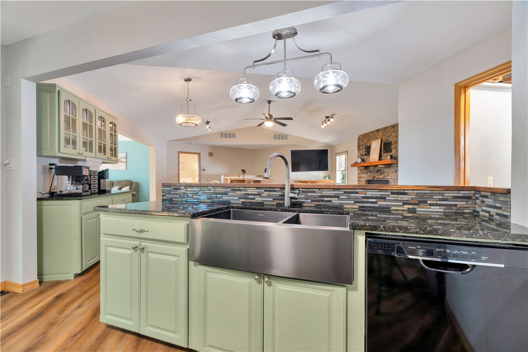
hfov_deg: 96.7
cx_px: 264
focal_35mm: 16
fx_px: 235
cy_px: 176
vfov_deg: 73.7
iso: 100
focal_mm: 16
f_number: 7.1
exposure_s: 1
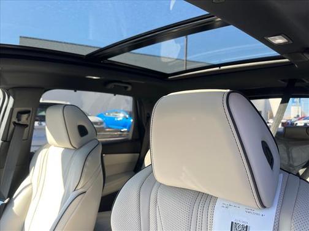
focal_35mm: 26
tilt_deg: +1.0
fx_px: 232
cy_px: 116
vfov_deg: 53.1
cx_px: 154
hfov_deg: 67.3
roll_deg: -2.4
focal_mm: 5.1
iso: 50
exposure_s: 1/230
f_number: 1.6
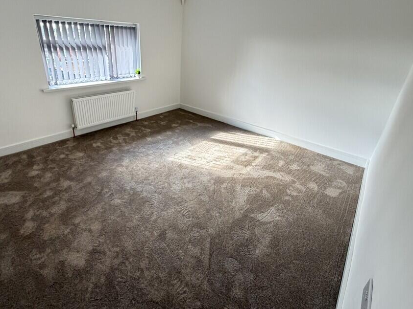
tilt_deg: -21.9
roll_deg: -0.4
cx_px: 172
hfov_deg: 90.2
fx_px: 203
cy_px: 122
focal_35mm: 17
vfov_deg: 73.8
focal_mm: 2.22
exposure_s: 1/114
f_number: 2.2
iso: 320
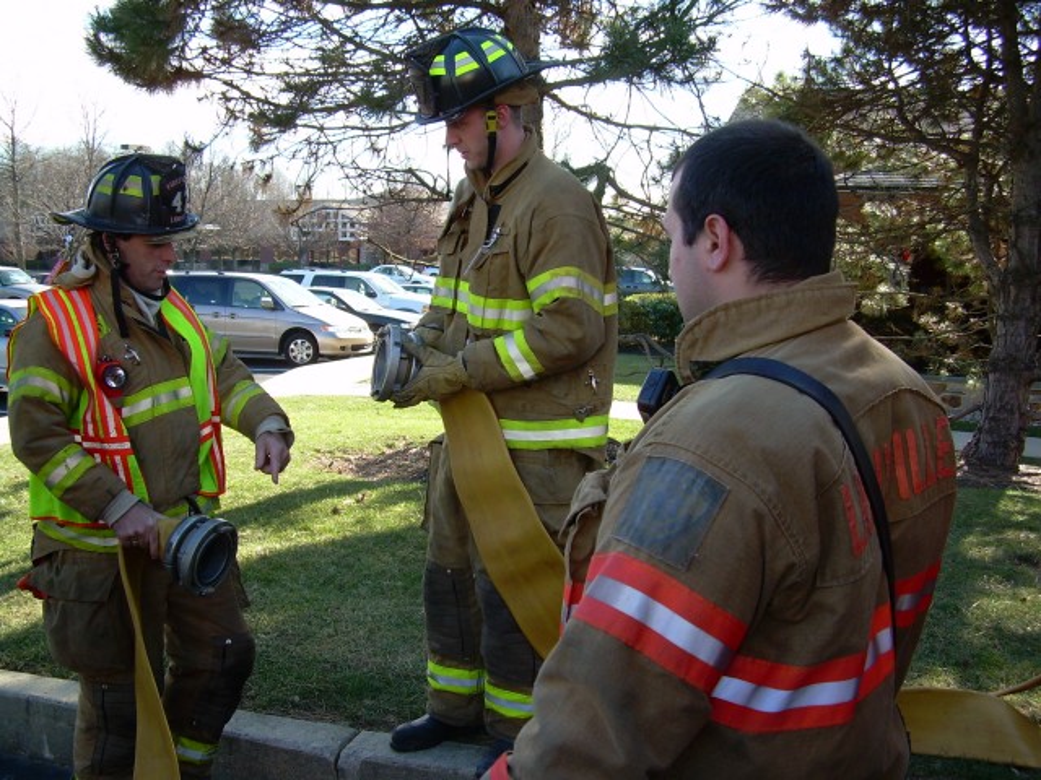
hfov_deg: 49.0
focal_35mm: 38
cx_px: 520
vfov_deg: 37.7
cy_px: 390
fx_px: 1143
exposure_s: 1/210
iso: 50
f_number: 2.8
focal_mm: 6.3
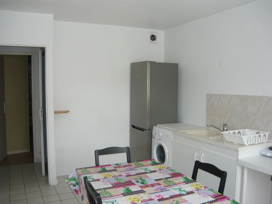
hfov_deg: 55.4
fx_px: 259
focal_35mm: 33
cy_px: 102
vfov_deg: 42.9
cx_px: 136
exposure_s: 1/30
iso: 100
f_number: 2.8
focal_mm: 5.5
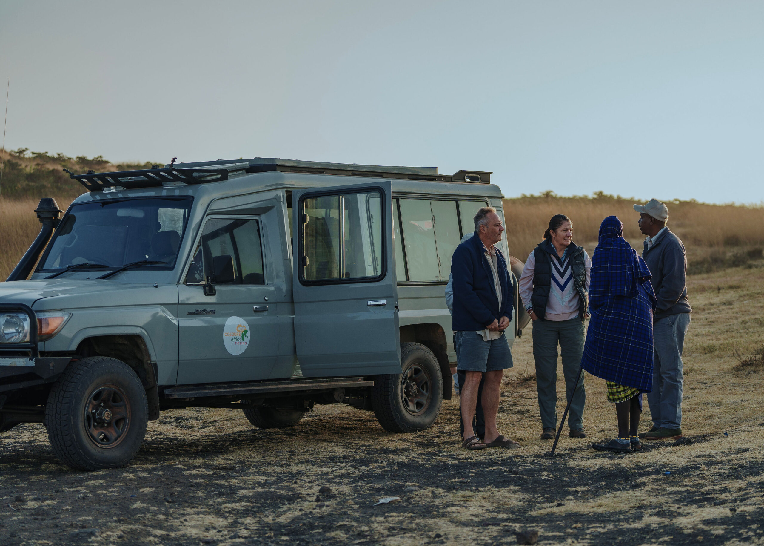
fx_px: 1757
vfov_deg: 17.7
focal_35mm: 81
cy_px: 274
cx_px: 452
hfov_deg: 24.5
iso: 250
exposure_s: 1/640
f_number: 2.8
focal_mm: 70
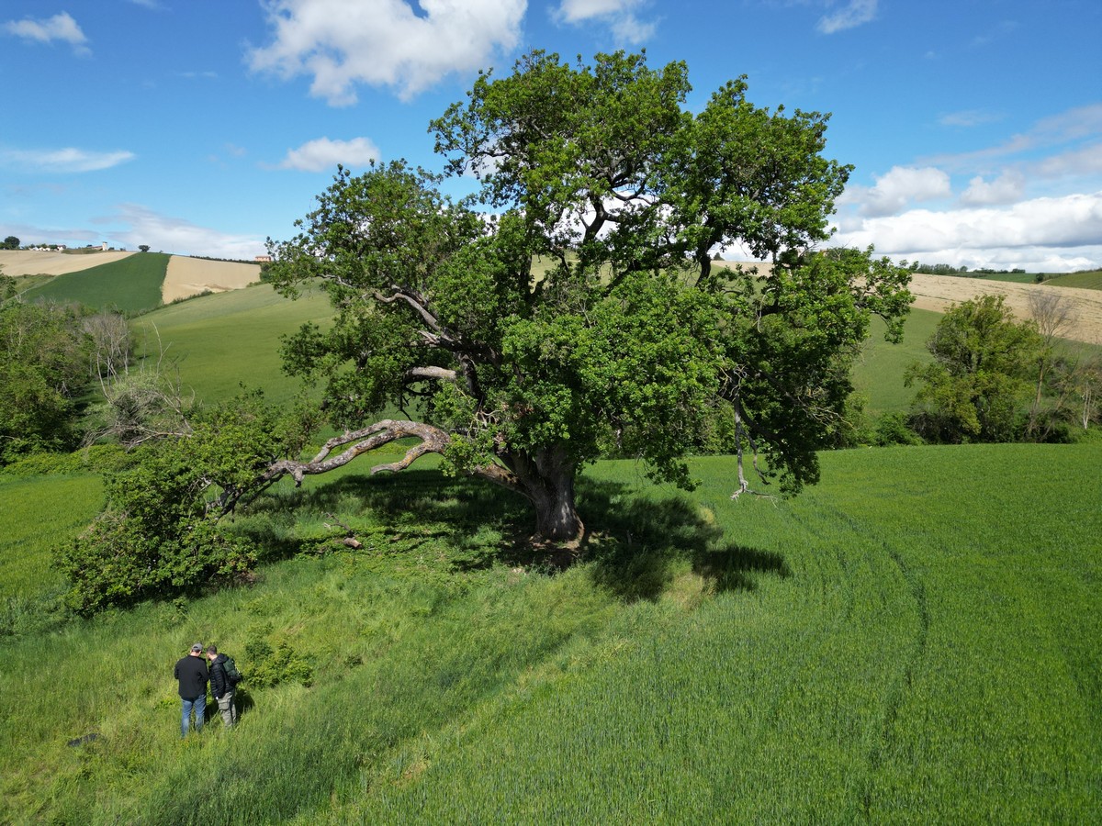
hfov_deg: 71.6
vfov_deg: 56.8
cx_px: 551
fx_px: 764
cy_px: 413
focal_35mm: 24
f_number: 1.7
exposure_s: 1/2500
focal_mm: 6.72
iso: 110
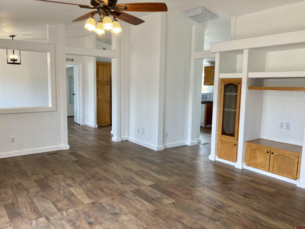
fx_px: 247
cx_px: 152
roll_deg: -1.8
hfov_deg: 63.4
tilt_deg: -7.4
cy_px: 114
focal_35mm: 28
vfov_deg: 49.7
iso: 50
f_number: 1.8
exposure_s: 1/120
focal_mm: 3.99
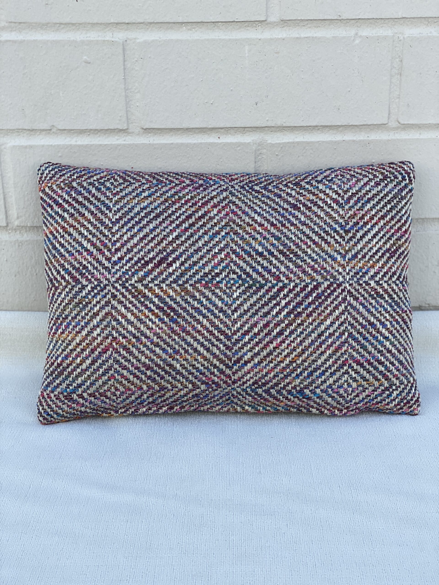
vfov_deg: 36.8
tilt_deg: -20.7
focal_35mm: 52
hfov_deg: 28.0
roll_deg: +0.1
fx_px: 879
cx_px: 220
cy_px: 292
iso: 20
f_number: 2
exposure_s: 1/856
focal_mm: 6
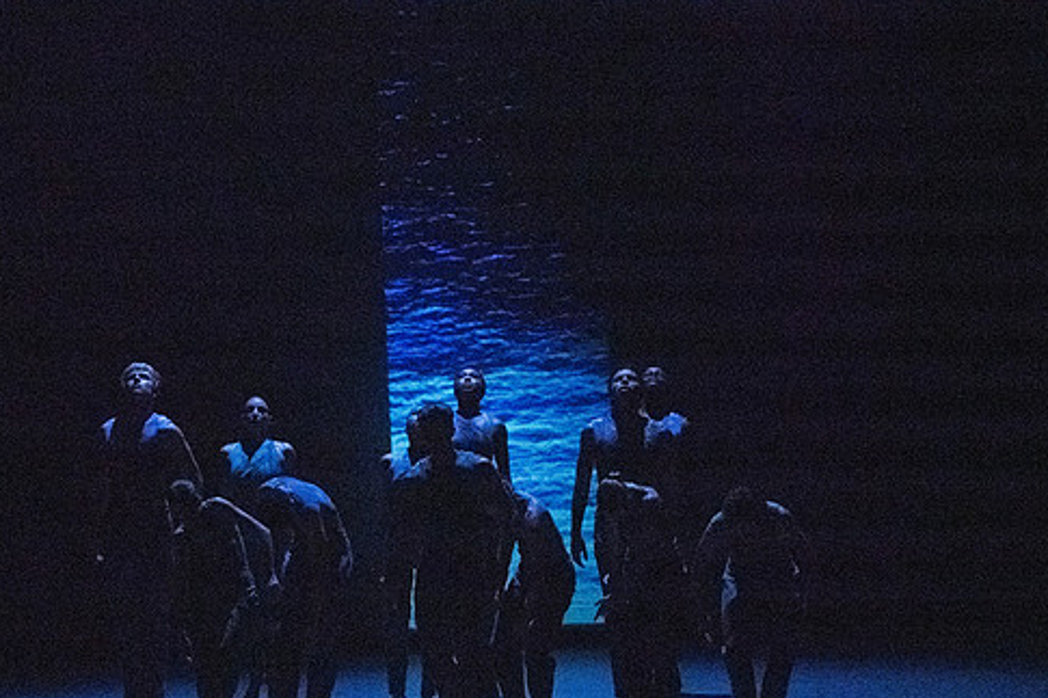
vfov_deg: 4.4
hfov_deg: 6.6
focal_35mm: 310
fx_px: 9021
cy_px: 412
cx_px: 495
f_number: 5.6
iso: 25600
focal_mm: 259
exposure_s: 1/400
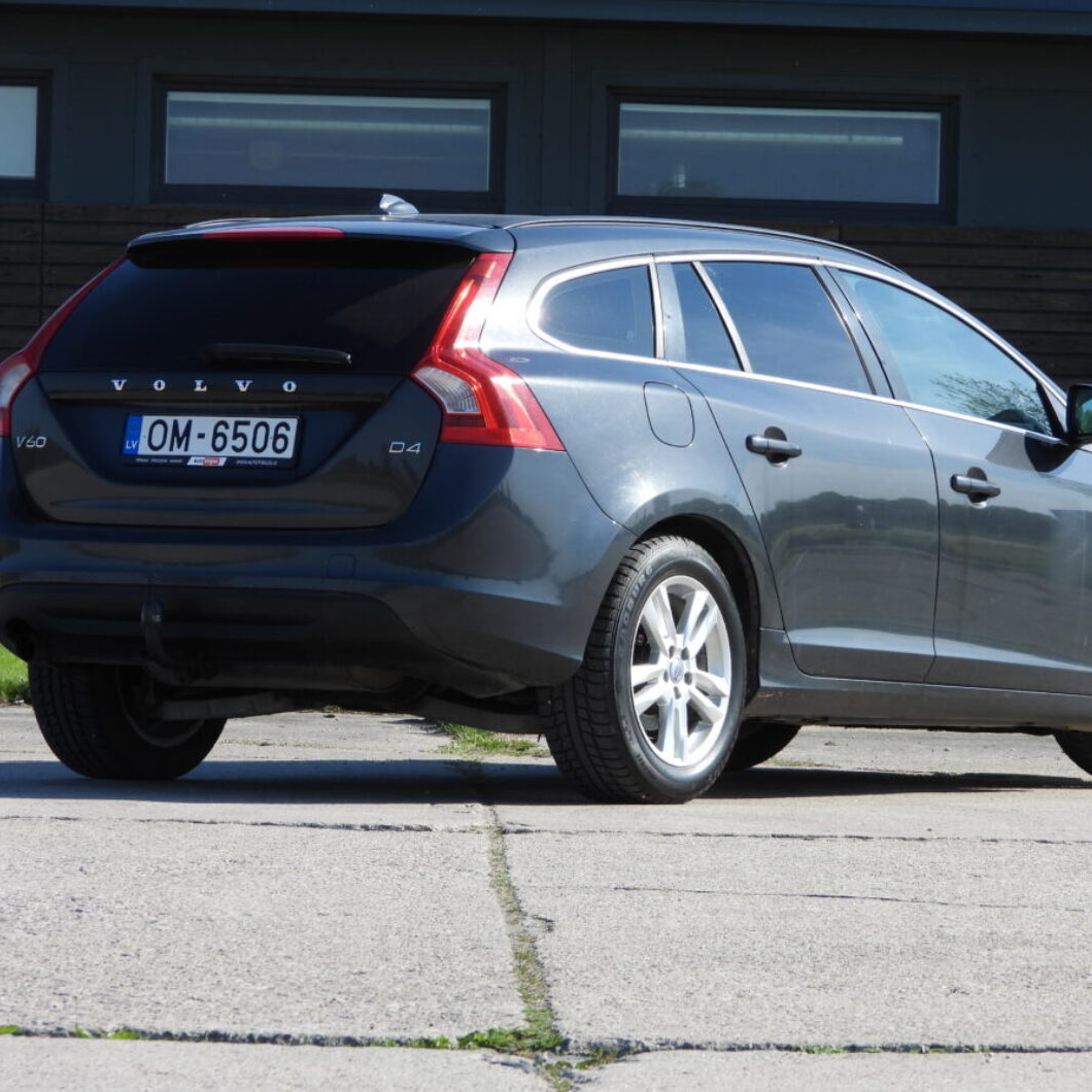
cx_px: 625
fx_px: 6567
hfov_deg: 9.5
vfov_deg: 9.5
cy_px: 549
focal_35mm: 184
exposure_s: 1/640
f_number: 4
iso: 100
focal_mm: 27.9
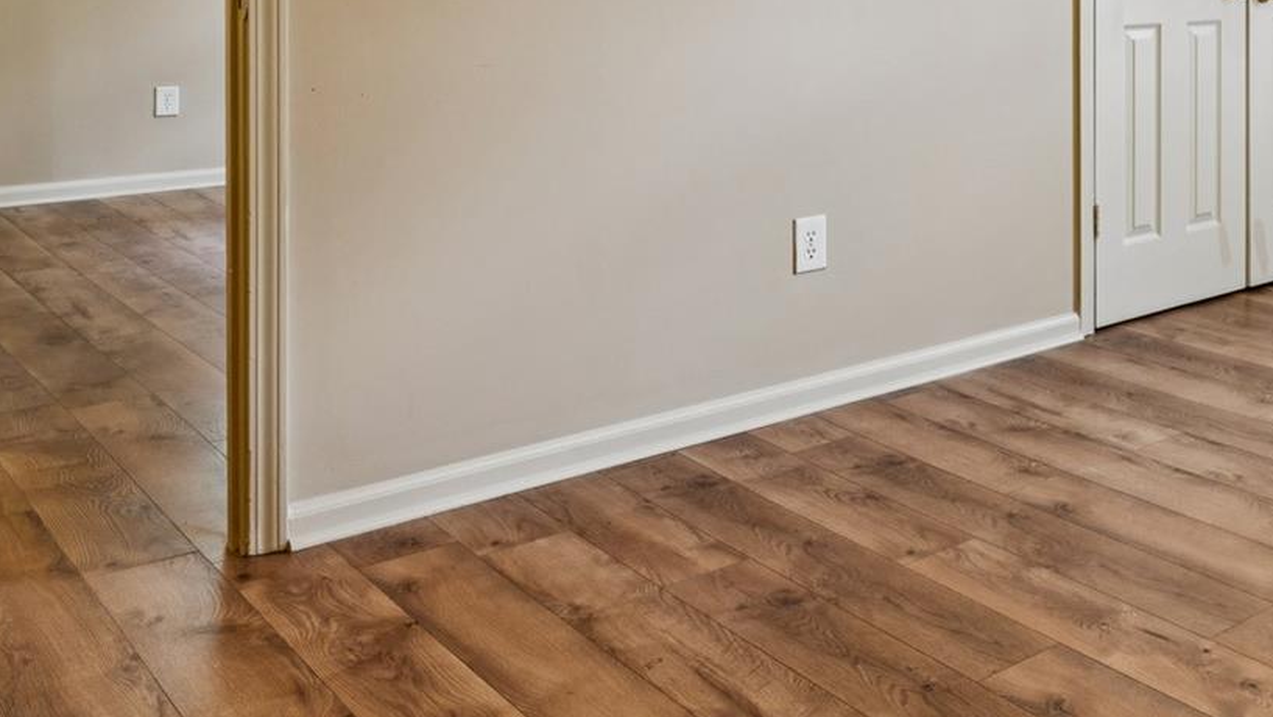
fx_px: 1445
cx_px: 1284
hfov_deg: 41.2
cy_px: -15
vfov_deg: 26.3
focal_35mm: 43
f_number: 13
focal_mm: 16.3
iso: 200
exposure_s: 1/3.33
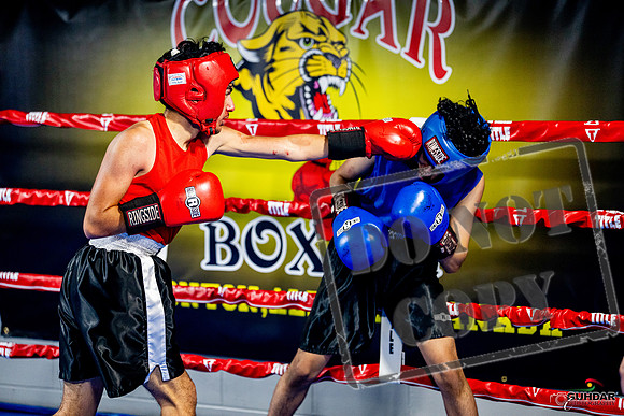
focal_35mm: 96
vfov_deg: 14.3
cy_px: 208
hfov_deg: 21.2
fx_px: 1664
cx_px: 312
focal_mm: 96
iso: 4000
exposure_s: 1/800
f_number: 2
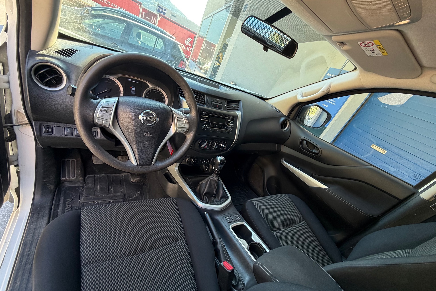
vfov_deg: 77.2
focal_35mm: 15
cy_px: 155
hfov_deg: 100.4
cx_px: 214
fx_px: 182
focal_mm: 2.22
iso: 200
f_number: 2.2
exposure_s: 1/121
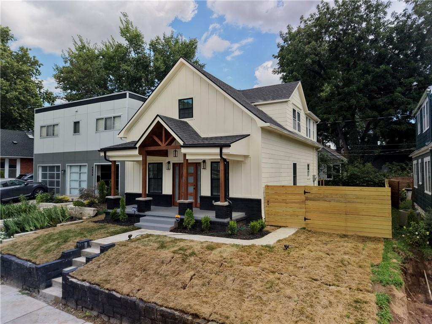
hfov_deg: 71.6
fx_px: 300
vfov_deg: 56.8
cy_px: 162
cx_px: 216
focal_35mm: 24
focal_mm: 8.67
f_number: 1.8
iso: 400
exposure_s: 1/125
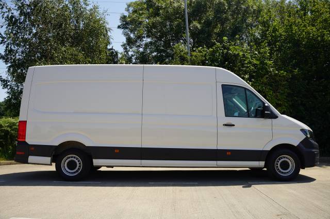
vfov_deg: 41.9
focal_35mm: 31
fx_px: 287
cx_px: 165
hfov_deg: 59.8
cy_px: 110
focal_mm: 31.3
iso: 100
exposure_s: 1/250
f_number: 5
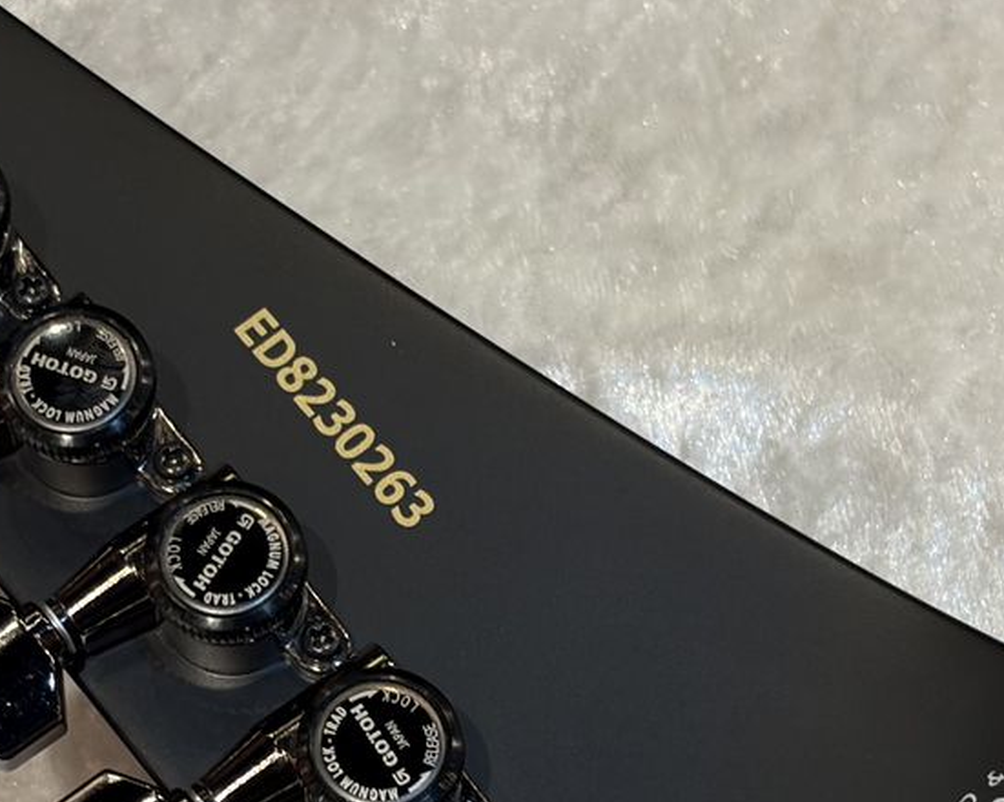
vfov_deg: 13.0
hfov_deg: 16.2
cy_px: 510
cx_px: 235
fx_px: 3504
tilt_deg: -58.7
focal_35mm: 118
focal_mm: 5.96
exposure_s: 1/60
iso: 64
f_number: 1.6
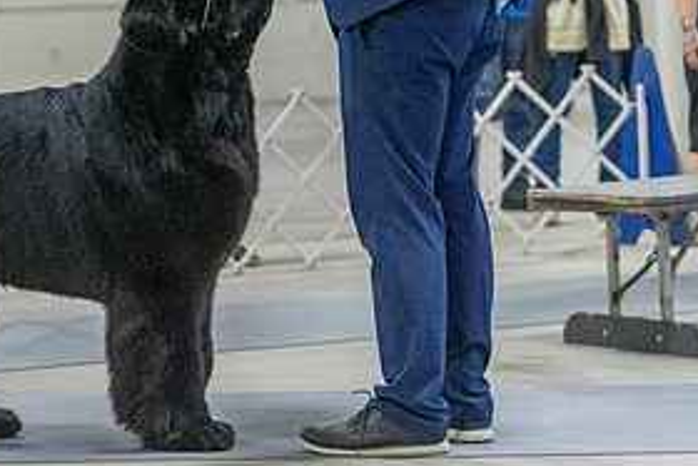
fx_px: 3550
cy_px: -5
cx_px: 29
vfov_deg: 7.5
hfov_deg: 11.1
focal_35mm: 183
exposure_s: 1/320
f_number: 3.2
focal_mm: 76
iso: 6400
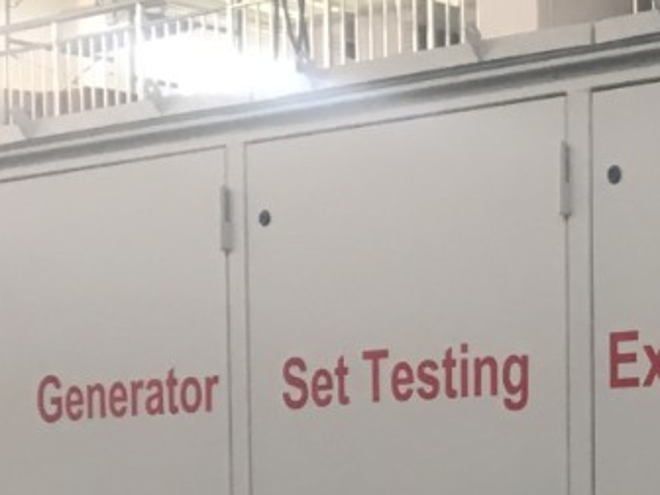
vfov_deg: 10.2
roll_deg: -0.9
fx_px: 2631
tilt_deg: -3.3
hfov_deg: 13.1
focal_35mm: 138
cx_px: 1137
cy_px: 890
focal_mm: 4.15
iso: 100
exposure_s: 1/33
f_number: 2.2
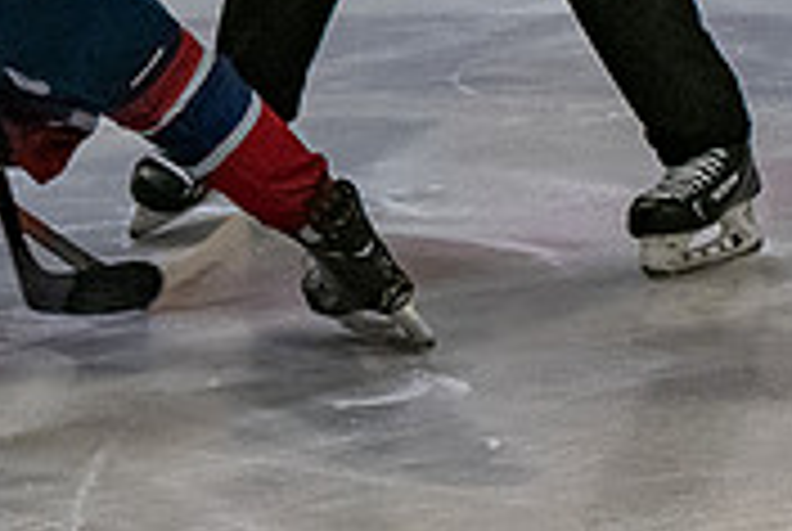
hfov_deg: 3.8
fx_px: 12032
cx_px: 116
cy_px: -414
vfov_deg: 2.5
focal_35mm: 546
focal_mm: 80
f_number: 3.2
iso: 2500
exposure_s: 1/800
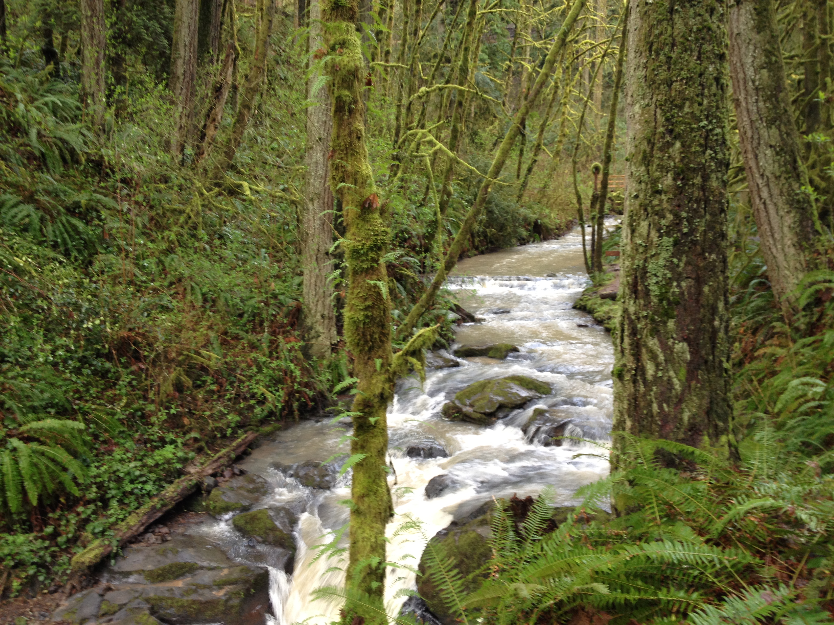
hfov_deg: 52.6
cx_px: 417
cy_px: 312
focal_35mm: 35
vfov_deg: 40.7
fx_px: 843
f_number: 2.4
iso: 64
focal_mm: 4.28
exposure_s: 1/24
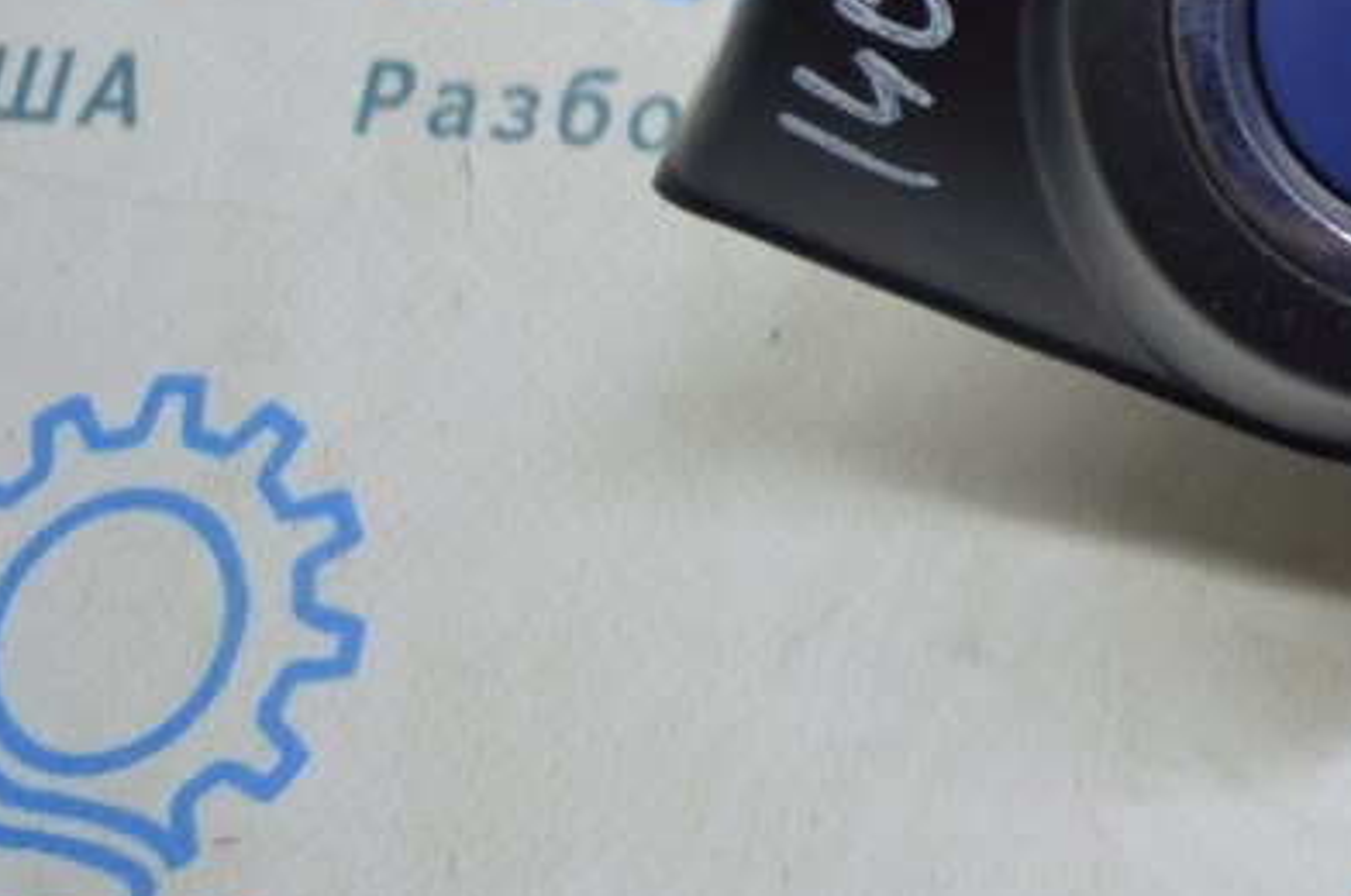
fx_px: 3822
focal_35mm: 102
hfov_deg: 18.7
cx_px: 1730
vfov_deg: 13.0
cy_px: -226
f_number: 4
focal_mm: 26
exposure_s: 1/50
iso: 400
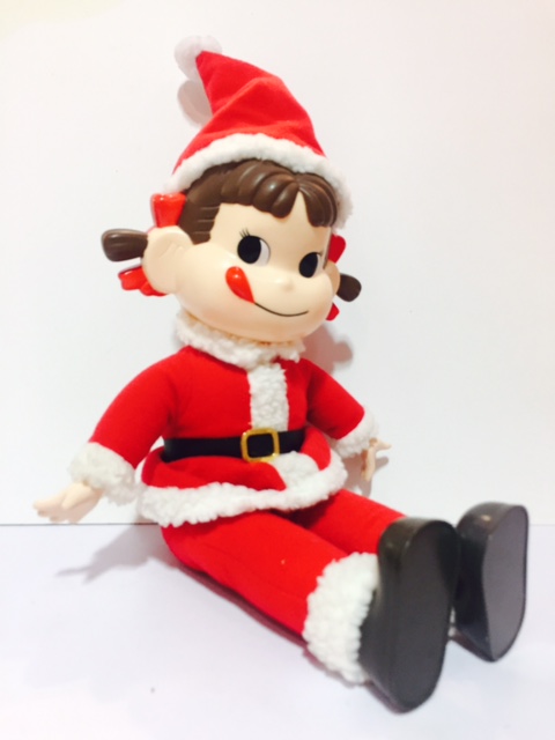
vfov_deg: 61.7
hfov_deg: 48.2
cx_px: 278
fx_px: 620
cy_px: 370
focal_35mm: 29
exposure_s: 1/33
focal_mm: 4.15
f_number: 2.2
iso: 125
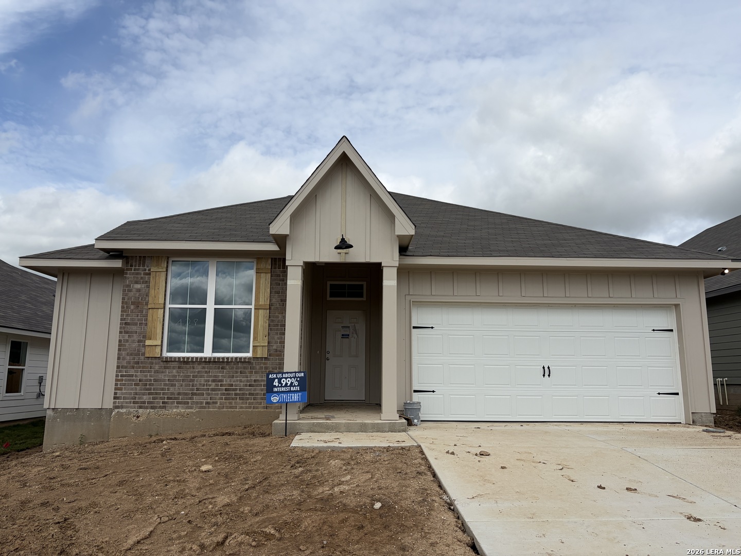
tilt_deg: +10.1
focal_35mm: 26
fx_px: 557
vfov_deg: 53.1
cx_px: 370
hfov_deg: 67.3
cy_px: 278
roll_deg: +0.1
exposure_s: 1/6329
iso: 50
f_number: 1.6
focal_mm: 5.96
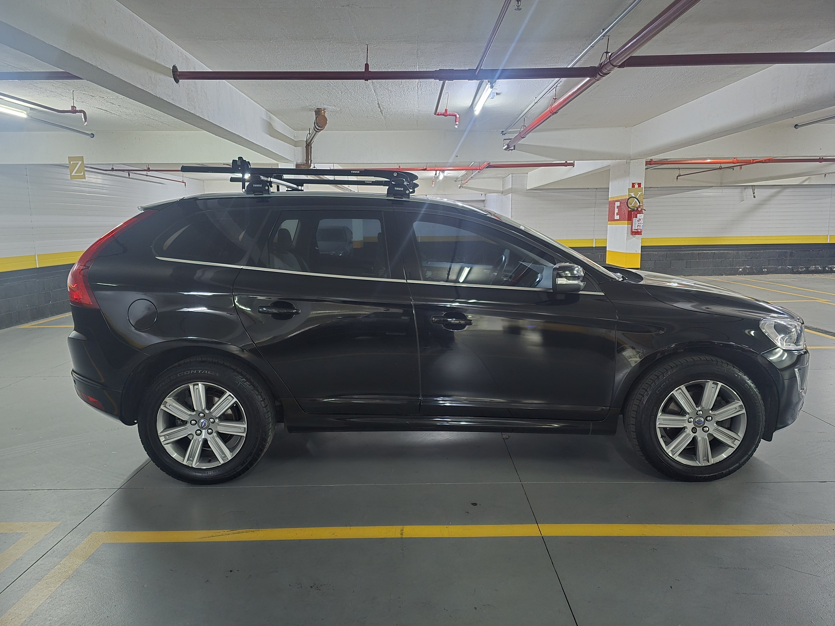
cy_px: 313
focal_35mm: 23
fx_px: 555
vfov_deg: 58.9
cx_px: 418
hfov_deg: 73.9
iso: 2500
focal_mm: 6.3
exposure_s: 1/20
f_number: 1.7
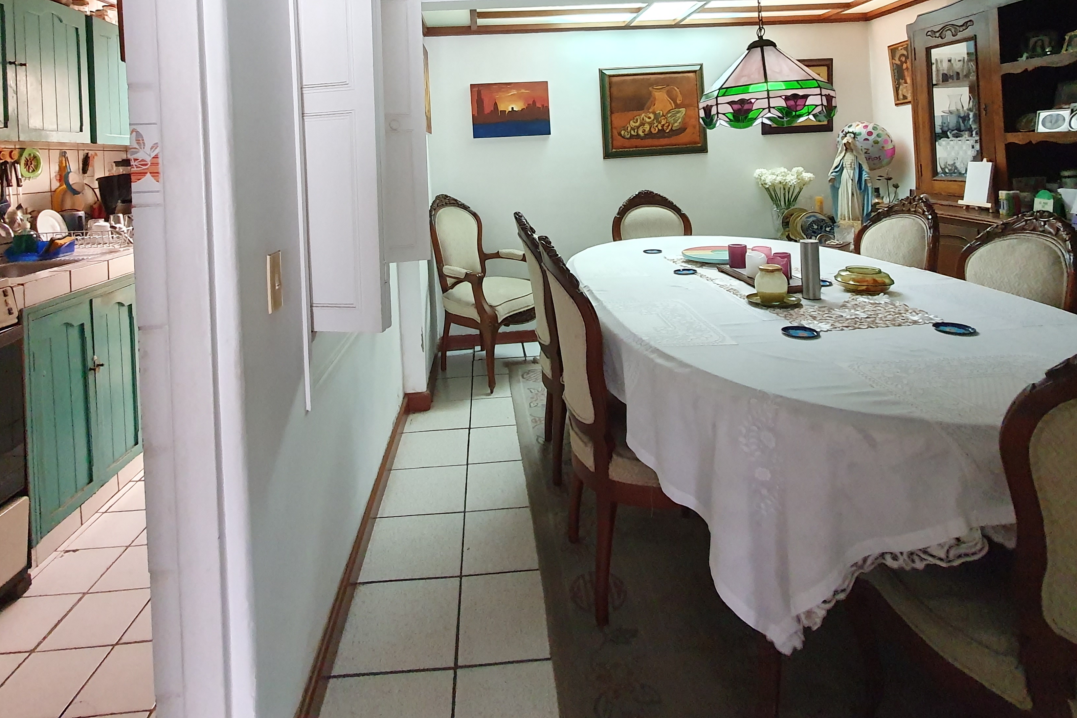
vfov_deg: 60.3
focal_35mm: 19
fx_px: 568
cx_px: 501
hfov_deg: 86.8
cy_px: 162
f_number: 2.2
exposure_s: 1/30
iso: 640
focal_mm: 1.8
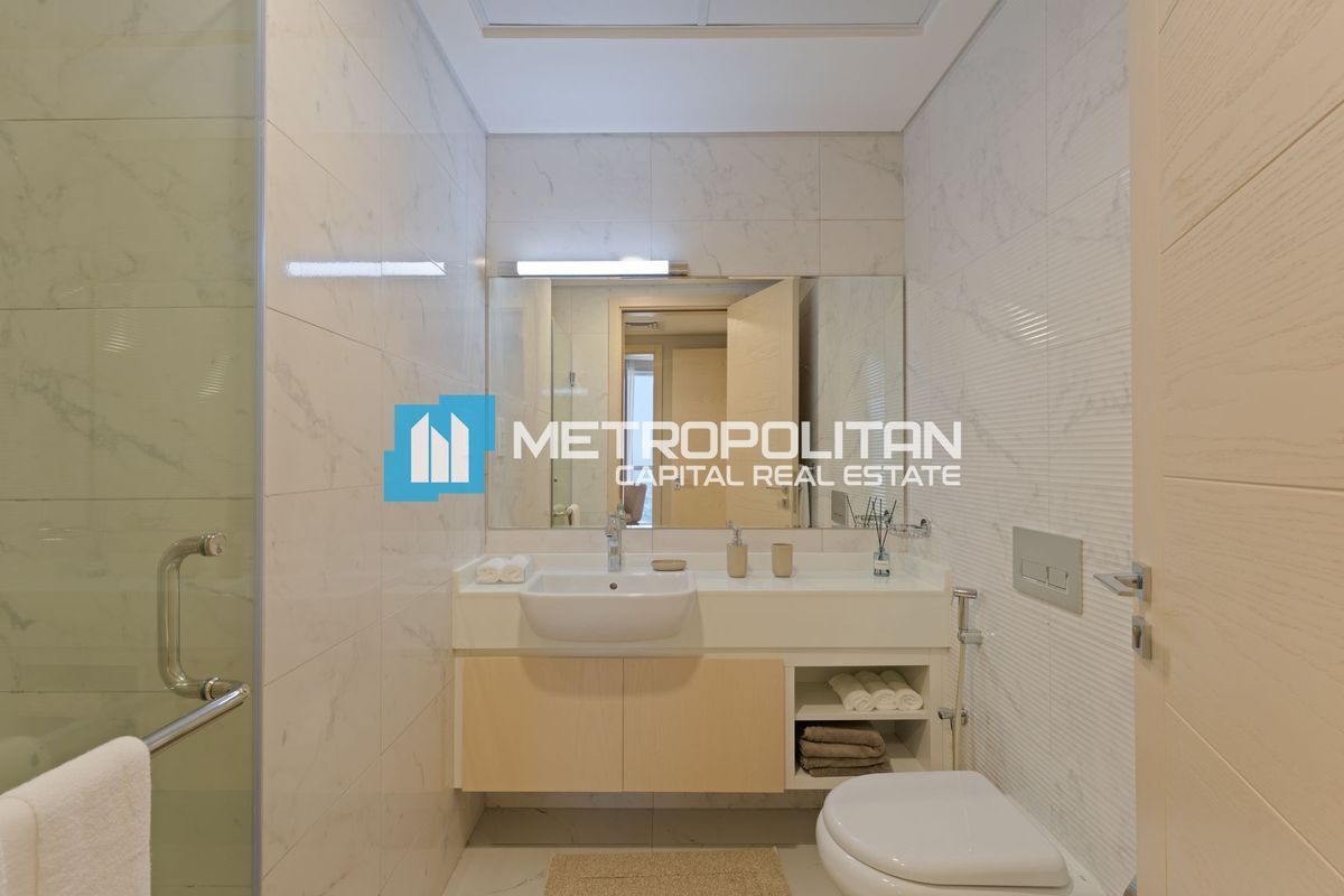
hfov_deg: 104.3
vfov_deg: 81.2
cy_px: 448
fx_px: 523
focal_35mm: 14
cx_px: 672
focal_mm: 14
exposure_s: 1/6
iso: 250
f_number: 8
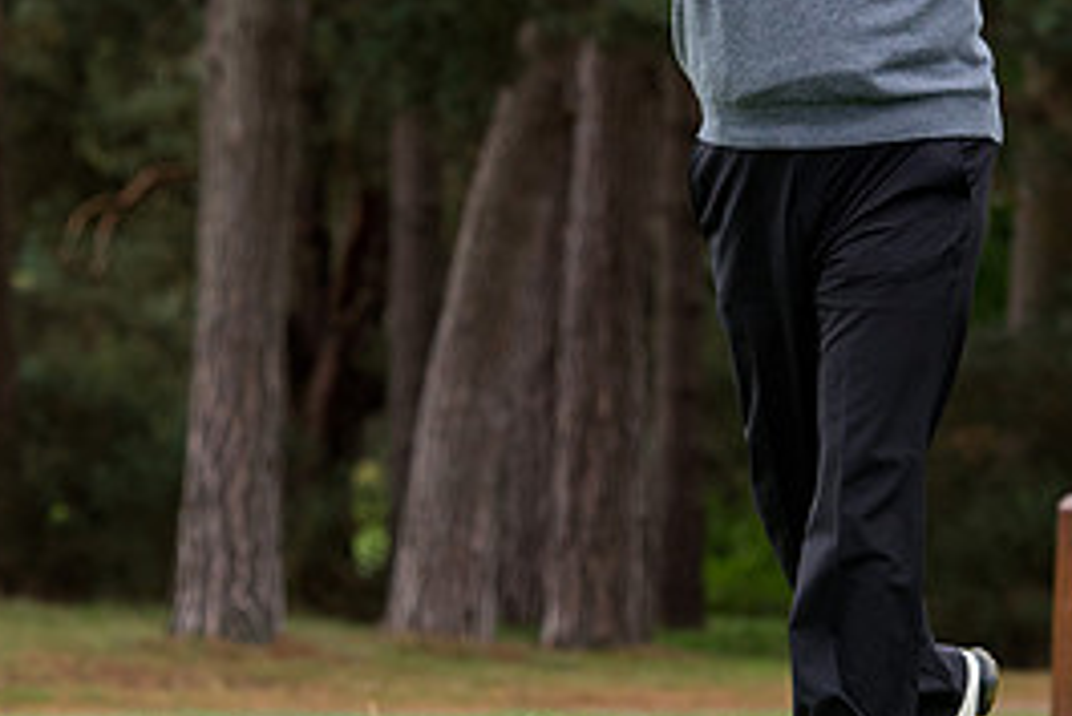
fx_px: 7567
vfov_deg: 5.4
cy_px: 131
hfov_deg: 8.1
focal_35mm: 254
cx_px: 433
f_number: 4
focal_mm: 116
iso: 800
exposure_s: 1/1000
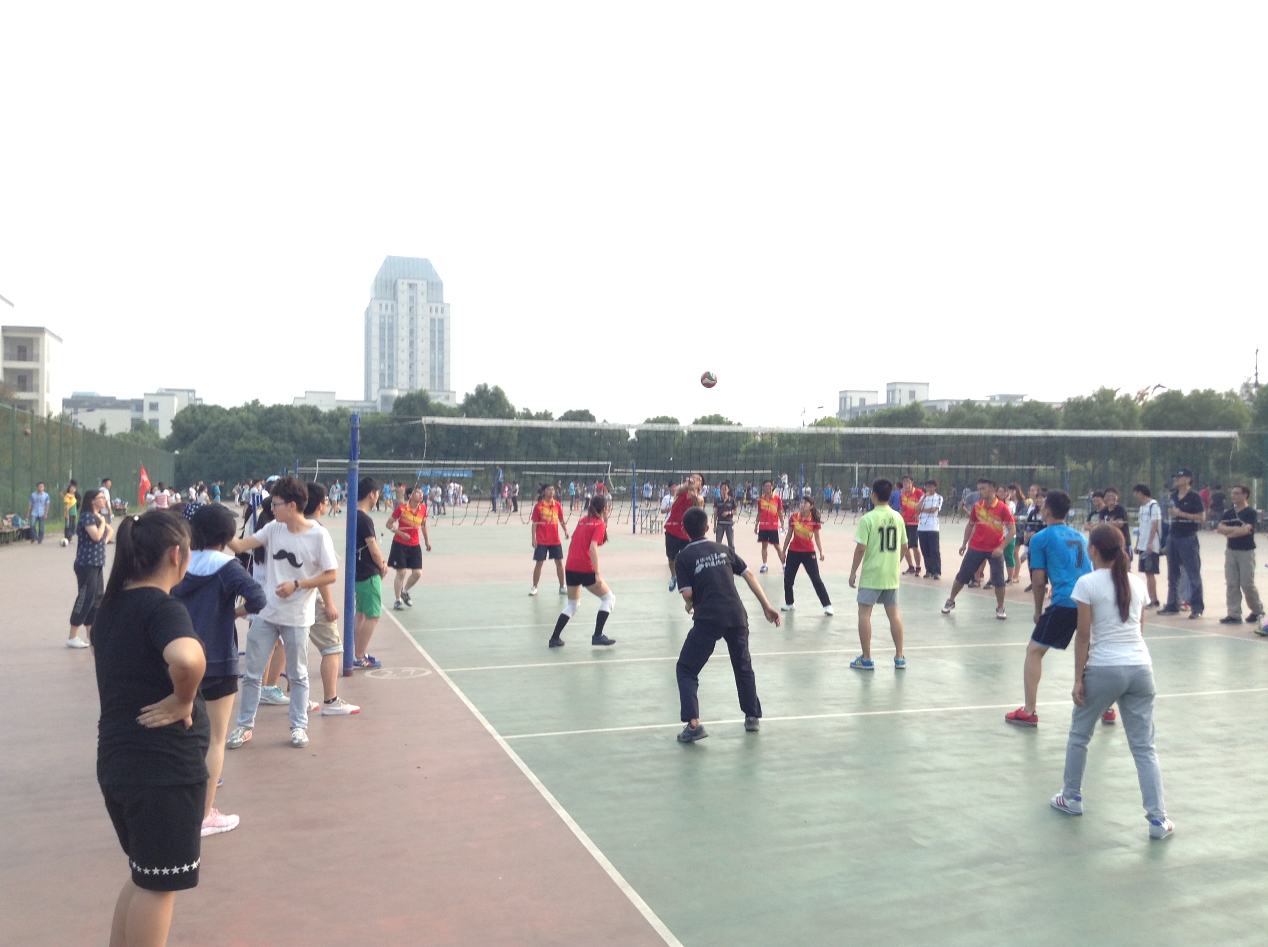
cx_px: 634
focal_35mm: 33
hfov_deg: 55.4
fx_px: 1207
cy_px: 474
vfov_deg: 42.8
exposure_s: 1/206
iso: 32
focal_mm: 3.3
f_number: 2.4
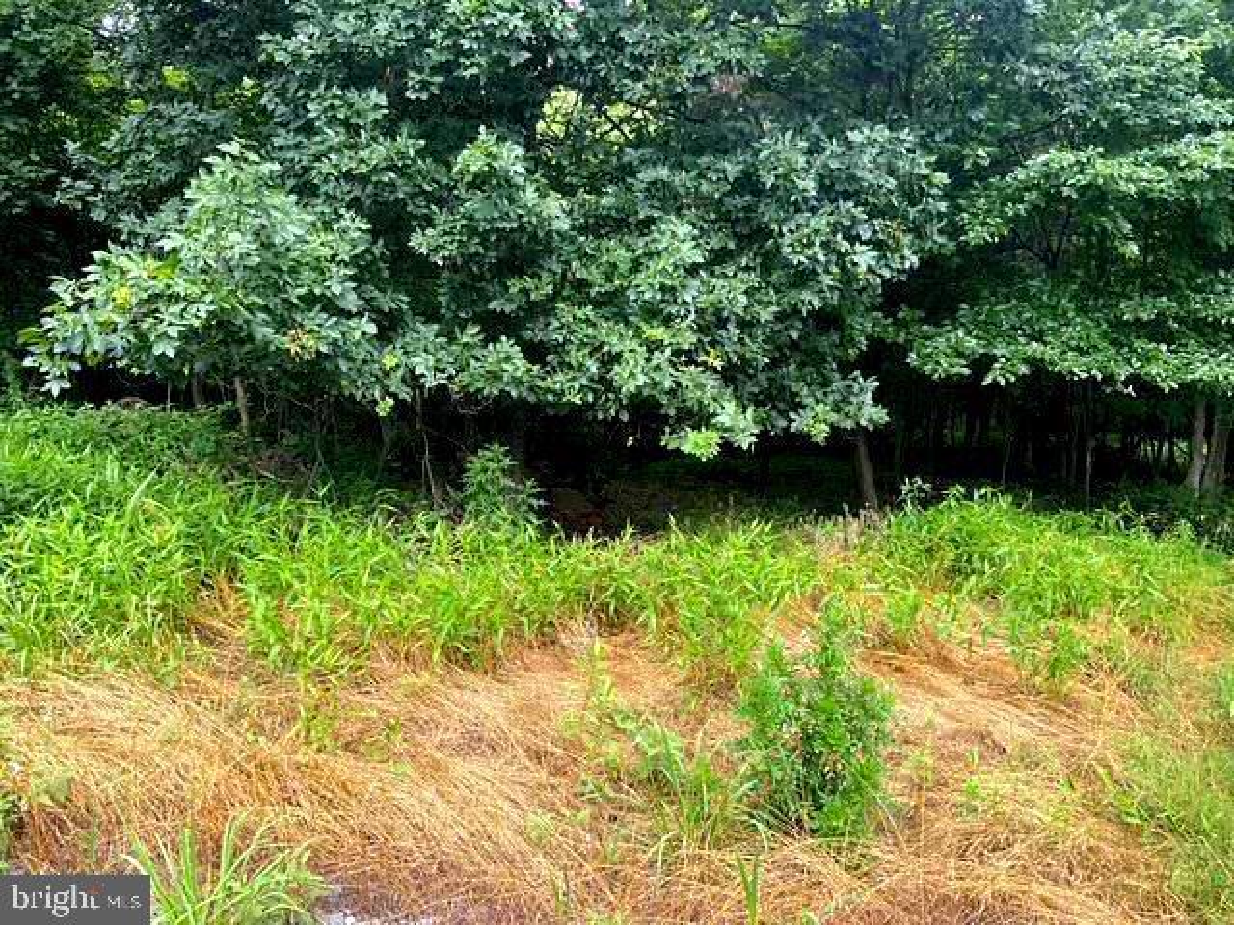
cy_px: 462
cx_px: 617
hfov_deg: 61.7
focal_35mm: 29
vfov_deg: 48.2
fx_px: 1034
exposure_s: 1/122
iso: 20
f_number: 1.8
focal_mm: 3
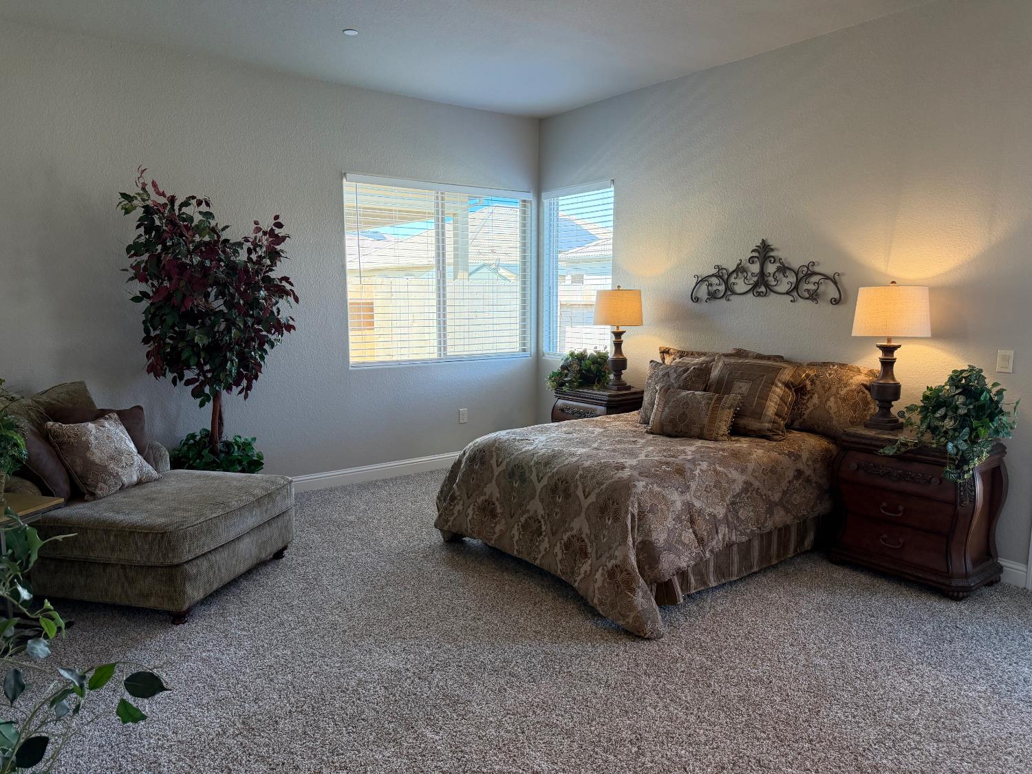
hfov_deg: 71.6
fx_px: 716
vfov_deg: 56.8
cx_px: 516
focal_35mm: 24
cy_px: 387
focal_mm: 6.76
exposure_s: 1/133
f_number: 1.78
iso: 200
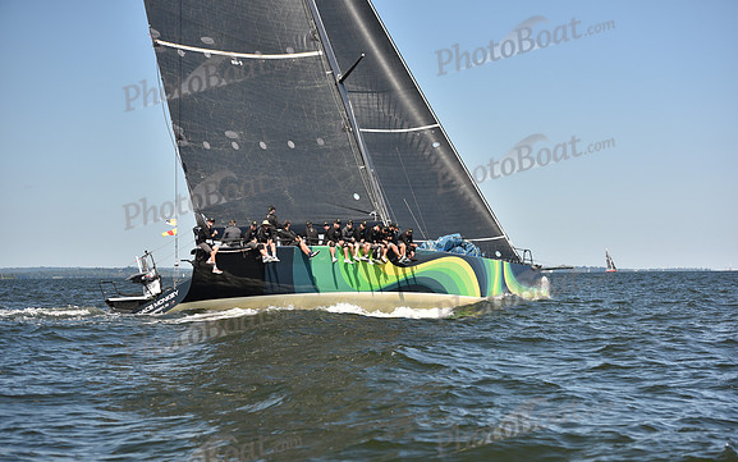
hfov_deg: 24.6
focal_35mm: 84
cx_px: 370
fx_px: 1690
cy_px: 245
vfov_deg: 15.6
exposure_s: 1/800
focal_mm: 82
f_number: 4.5
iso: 250
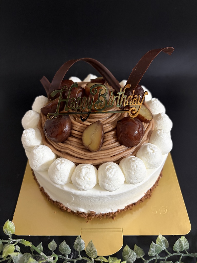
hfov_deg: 53.1
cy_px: 132
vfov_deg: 67.3
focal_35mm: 26
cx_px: 98
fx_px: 197
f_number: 1.6
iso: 500
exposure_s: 1/40
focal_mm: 5.96
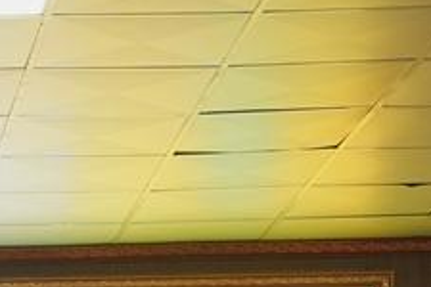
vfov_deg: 5.6
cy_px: 712
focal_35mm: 235
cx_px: -216
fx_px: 2813
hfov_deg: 8.6
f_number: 3.2
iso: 2000
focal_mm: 44
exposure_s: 1/125
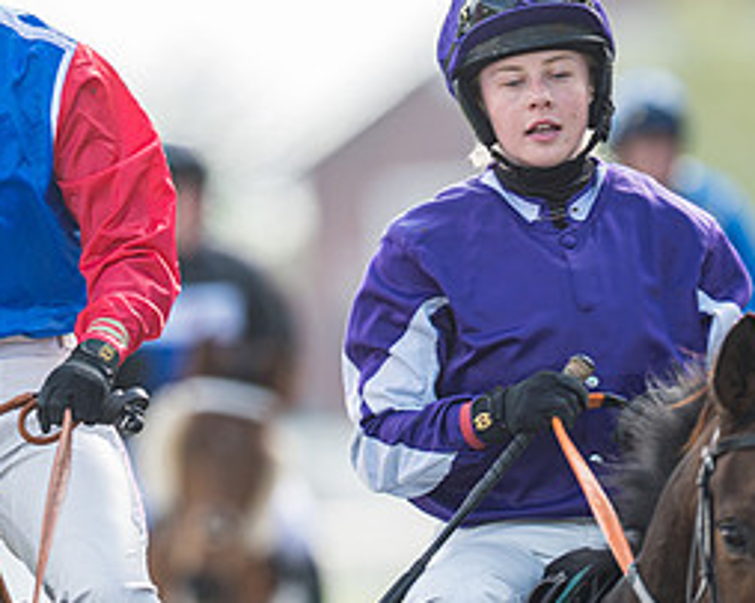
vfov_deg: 1.5
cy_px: 541
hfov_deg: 1.9
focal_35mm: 1000
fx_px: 22337
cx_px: 55
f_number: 5
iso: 160
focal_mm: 400
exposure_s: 1/500
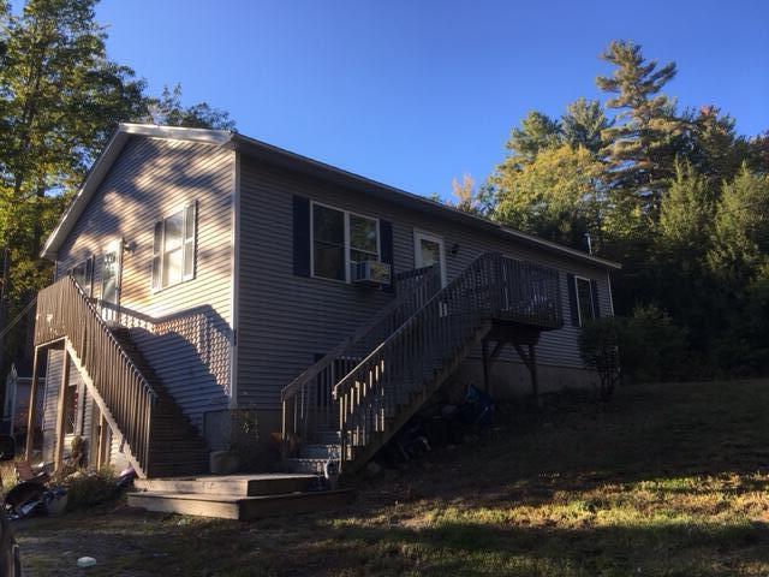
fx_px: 644
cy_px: 288
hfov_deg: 61.7
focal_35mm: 29
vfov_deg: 48.2
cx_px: 384
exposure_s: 1/513
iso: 25
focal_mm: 4.15
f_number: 2.2
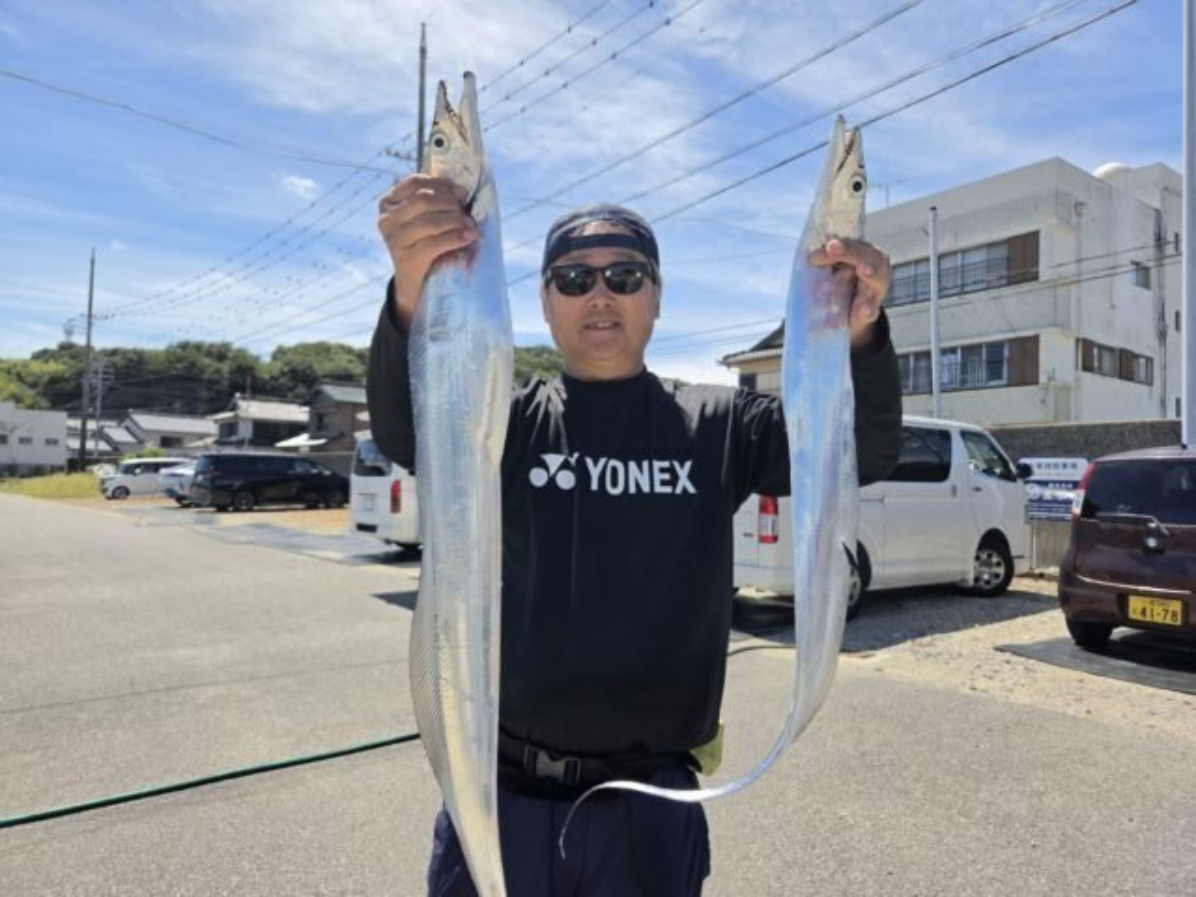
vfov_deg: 58.9
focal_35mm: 23
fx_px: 795
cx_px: 598
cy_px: 448
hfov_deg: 73.9
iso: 80
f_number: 1.8
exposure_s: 1/4273
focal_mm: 5.4
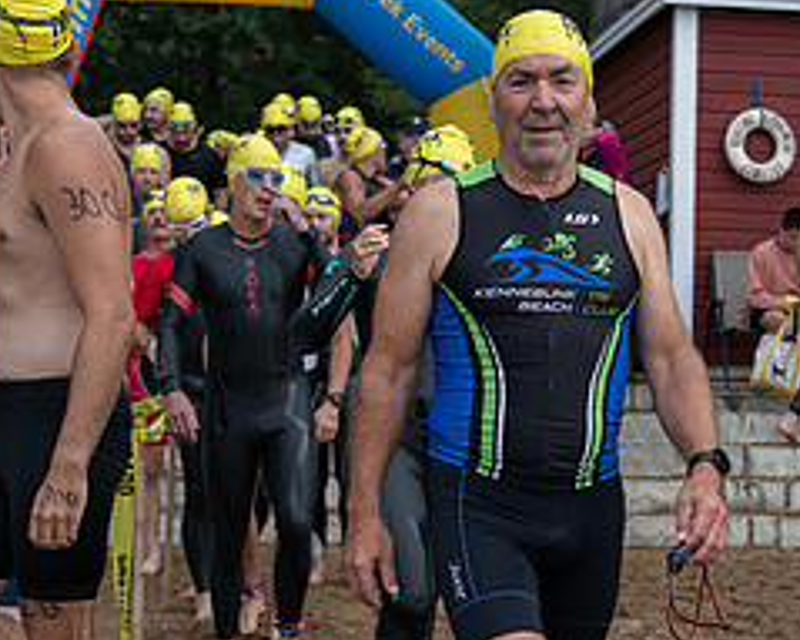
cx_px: 556
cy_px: 501
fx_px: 1941
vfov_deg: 18.6
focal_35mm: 82
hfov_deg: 23.2
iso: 320
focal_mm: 36
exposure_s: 1/640
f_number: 3.5
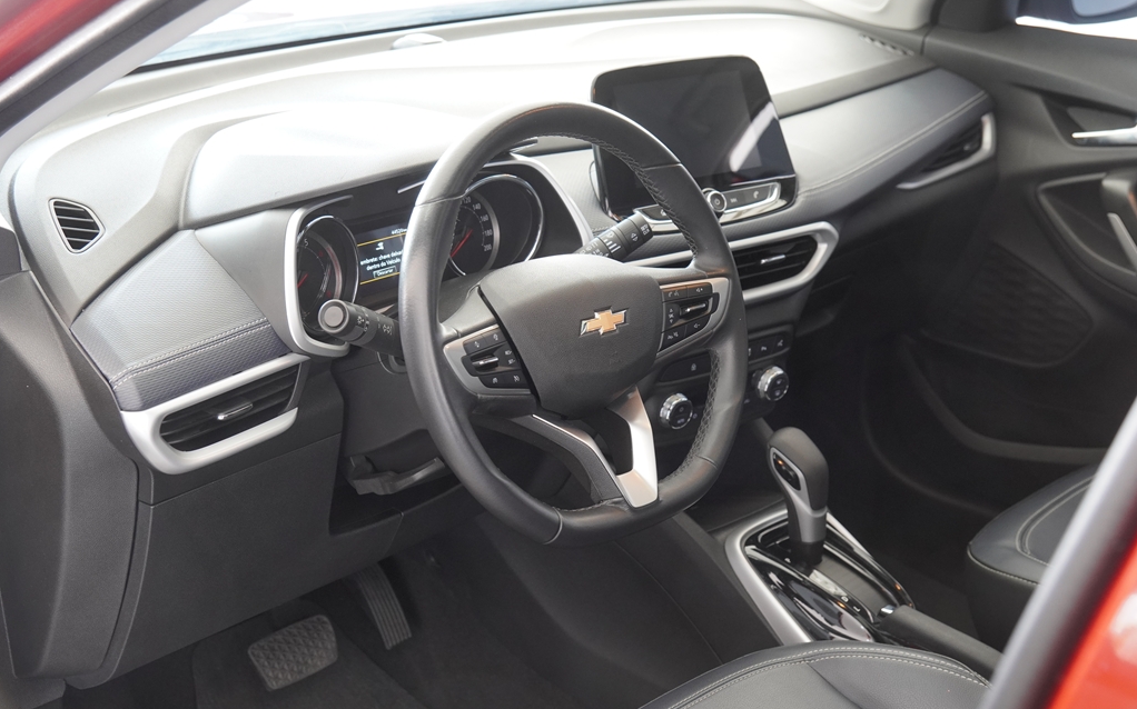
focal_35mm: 48
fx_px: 1472
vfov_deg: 27.1
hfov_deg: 42.2
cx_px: 568
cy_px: 345
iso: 800
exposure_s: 1/60
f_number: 4
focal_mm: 31
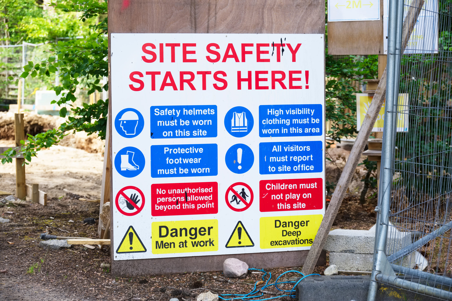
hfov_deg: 24.5
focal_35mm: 83
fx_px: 1041
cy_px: 150
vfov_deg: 16.4
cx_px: 226
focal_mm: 83
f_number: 6.3
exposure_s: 1/100
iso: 100
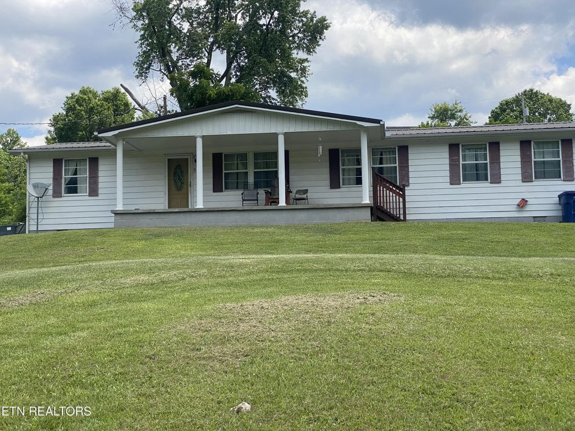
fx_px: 864
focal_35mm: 52
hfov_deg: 36.8
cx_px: 288
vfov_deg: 28.0
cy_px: 216
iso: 20
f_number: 2
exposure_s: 1/1776
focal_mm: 6
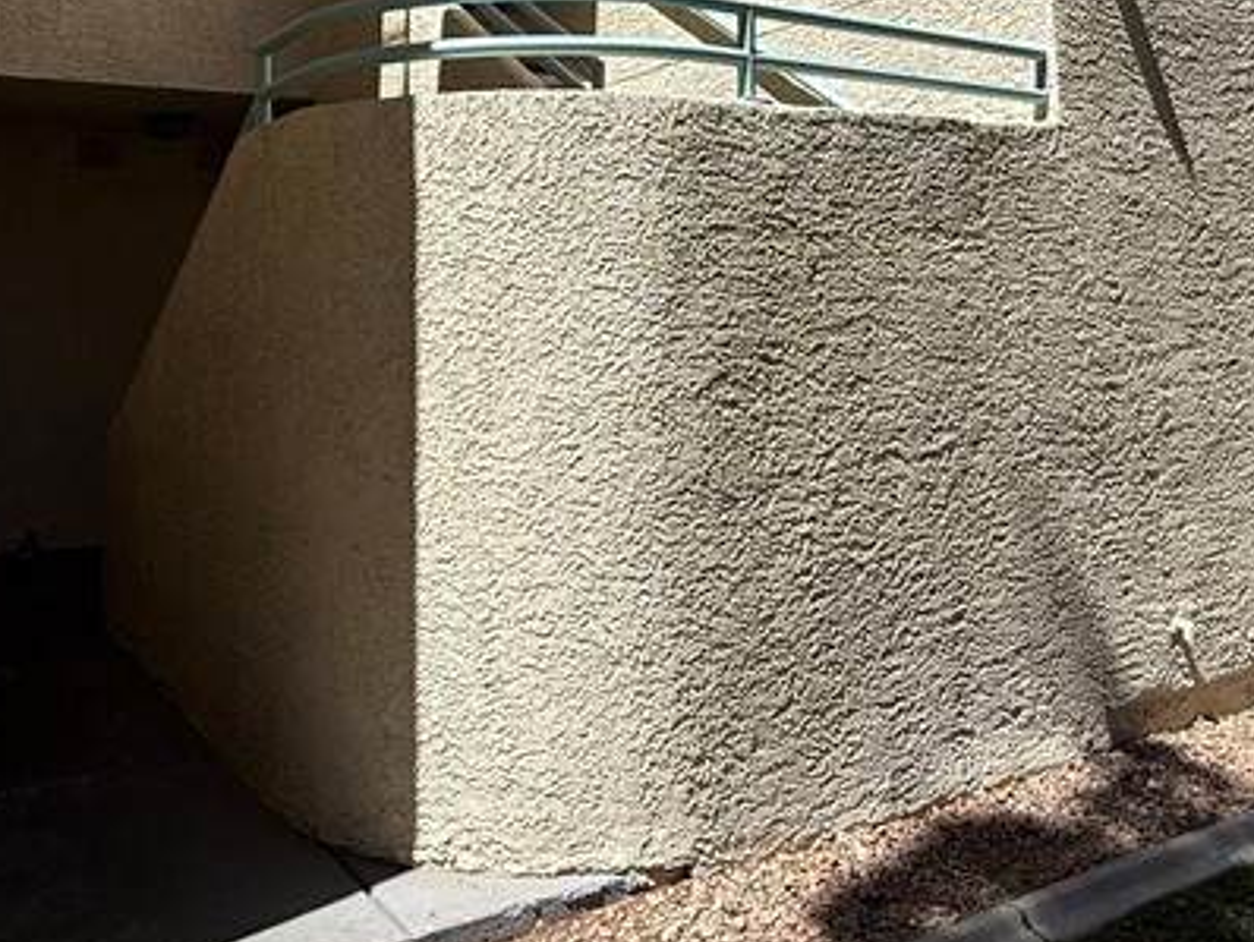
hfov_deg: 51.3
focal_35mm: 36
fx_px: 1305
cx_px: 662
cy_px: 158
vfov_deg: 37.9
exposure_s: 1/2320
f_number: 2.2
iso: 50
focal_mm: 2.22
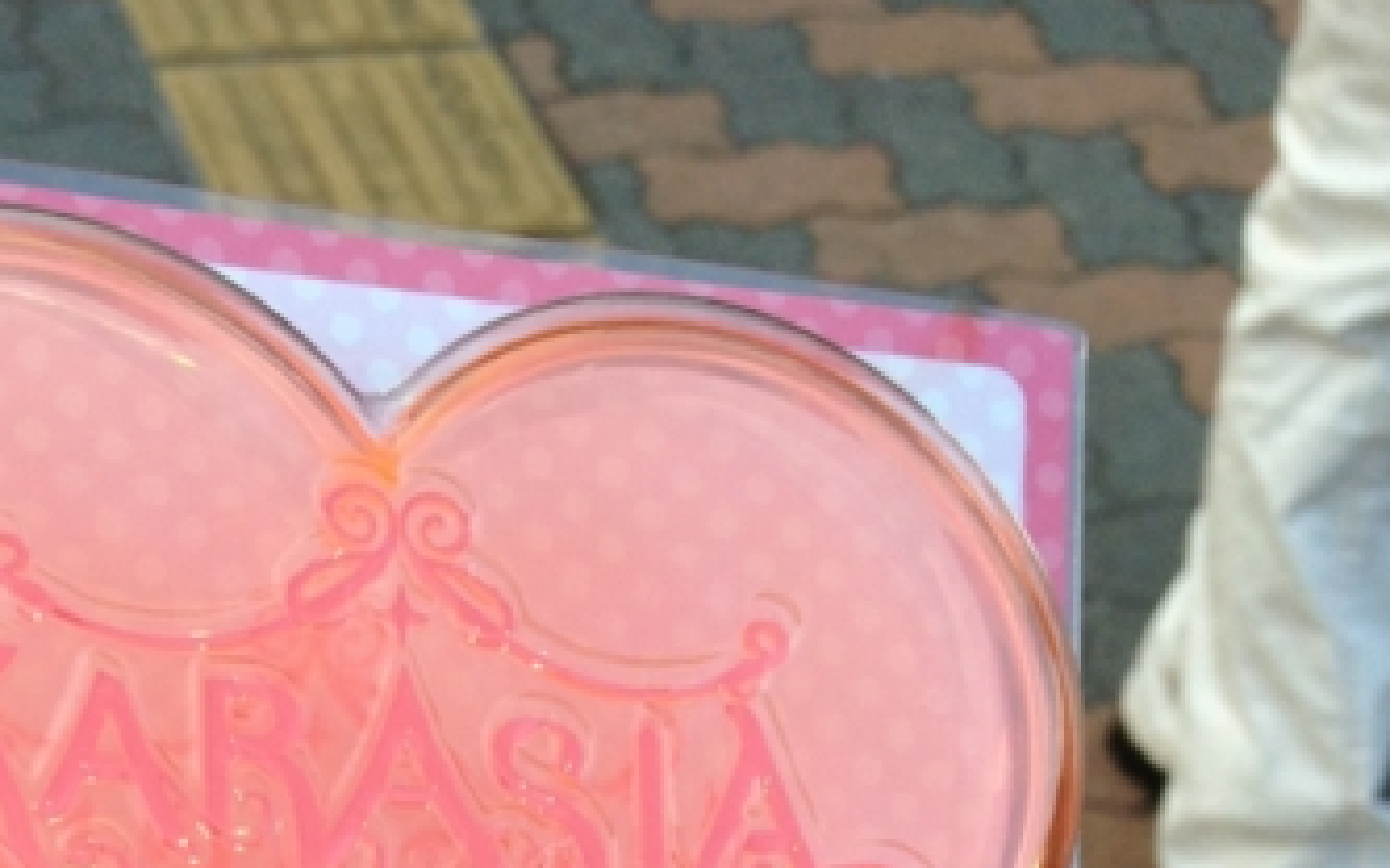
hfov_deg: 23.0
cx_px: 321
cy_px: 1657
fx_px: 3371
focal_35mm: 89
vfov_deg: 13.0
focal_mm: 4.28
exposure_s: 1/120
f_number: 2.4
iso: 80
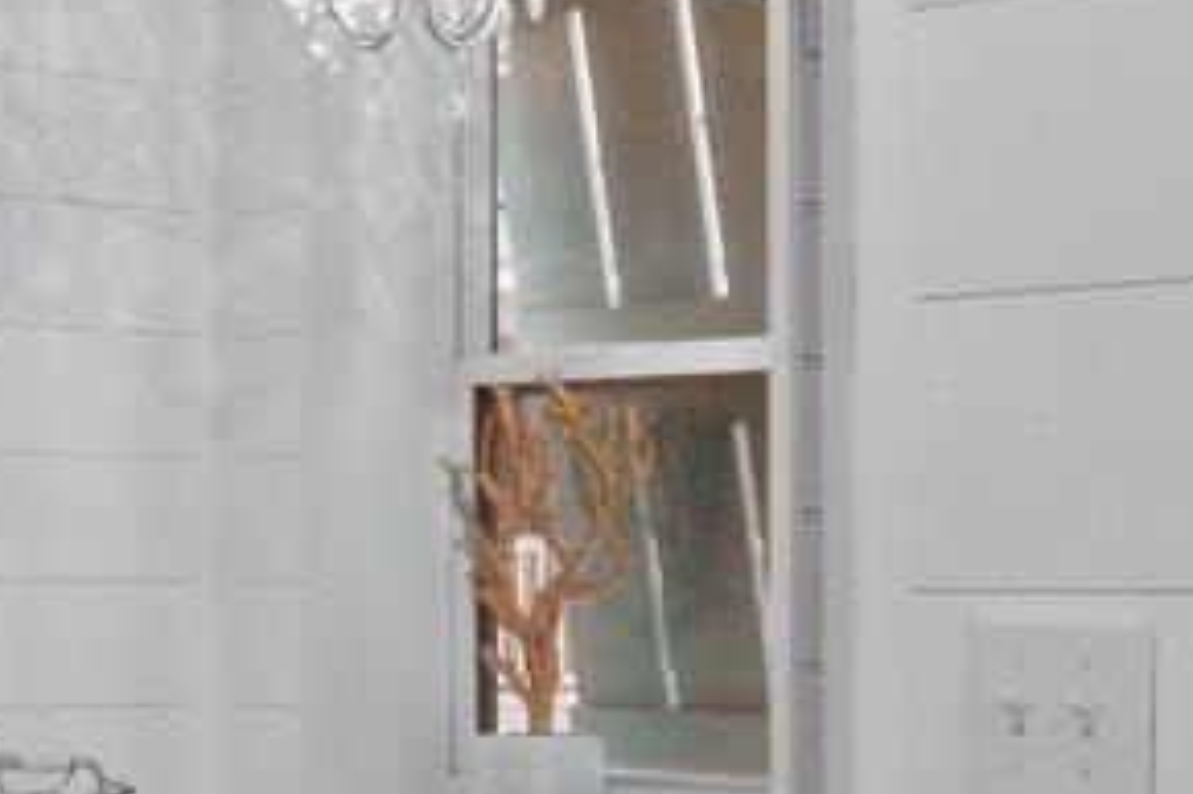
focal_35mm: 106
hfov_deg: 18.9
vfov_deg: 12.9
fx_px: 3511
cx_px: 103
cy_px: 549
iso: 200
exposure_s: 1/1.67
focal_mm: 10
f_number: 8
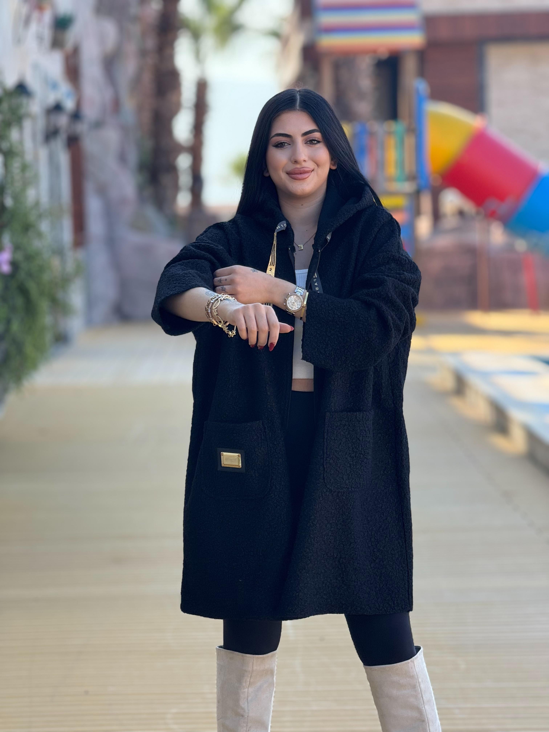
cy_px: 366
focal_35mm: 120
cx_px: 274
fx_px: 2538
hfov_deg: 12.3
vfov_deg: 16.4
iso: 50
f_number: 2.8
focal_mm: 15.66
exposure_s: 1/369
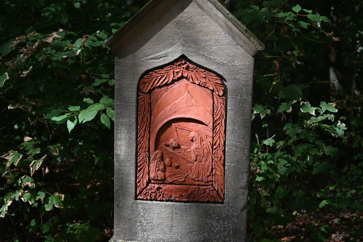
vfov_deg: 21.9
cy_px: 121
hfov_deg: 32.4
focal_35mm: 62
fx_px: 625
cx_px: 182
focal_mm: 62
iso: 100
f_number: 5.6
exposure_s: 1/250
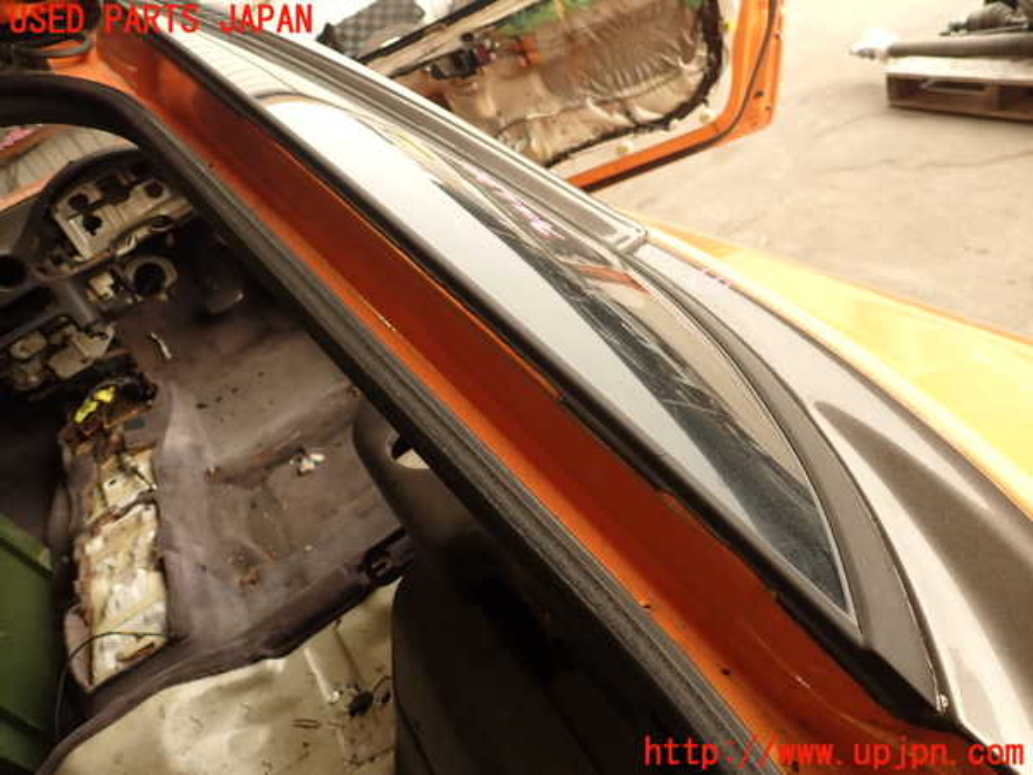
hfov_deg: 69.4
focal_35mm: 25
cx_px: 516
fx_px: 746
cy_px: 388
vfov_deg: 54.9
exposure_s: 1/100
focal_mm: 4.5
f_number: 2.8
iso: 100
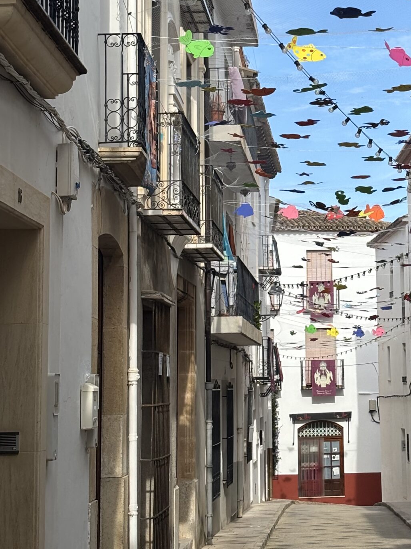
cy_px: 120
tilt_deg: +7.6
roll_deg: -0.4
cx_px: 345
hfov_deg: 15.1
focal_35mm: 97
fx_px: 1536
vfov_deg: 20.0
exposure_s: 1/1949
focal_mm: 5.96
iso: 40
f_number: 1.6
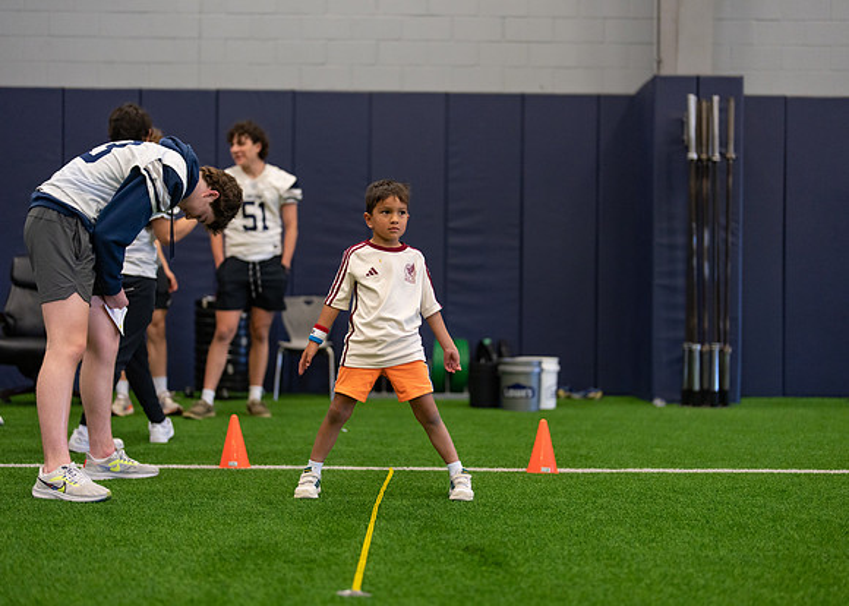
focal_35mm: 53
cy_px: 303
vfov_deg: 26.6
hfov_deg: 36.6
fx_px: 1284
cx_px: 424
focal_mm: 50
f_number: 1.2
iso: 1250
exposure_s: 1/1000
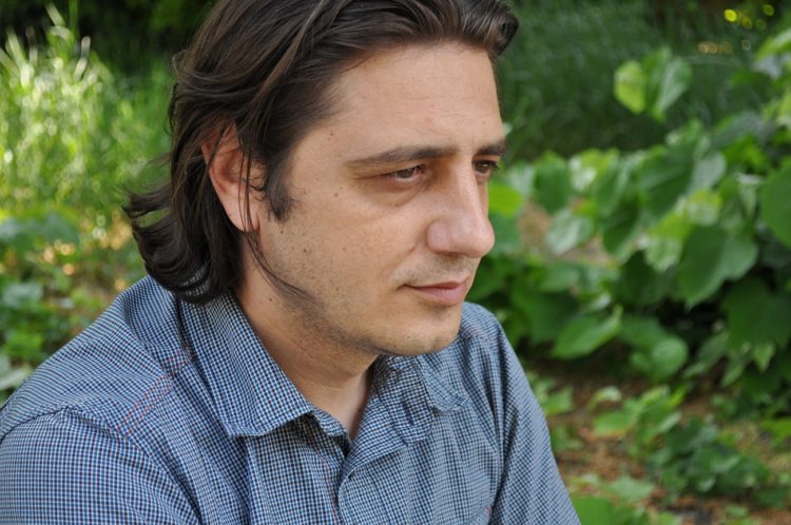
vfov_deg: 16.5
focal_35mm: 82
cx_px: 396
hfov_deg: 24.6
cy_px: 262
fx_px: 1810
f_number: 5.6
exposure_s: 1/80
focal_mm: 55
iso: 250
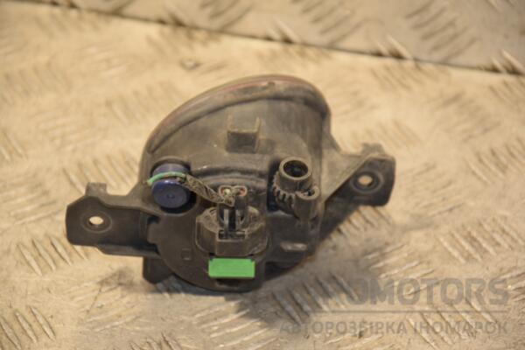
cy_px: 175
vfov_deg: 8.7
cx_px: 262
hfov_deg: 13.0
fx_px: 2297
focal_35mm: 158
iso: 800
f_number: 5.6
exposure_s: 1/100
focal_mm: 105
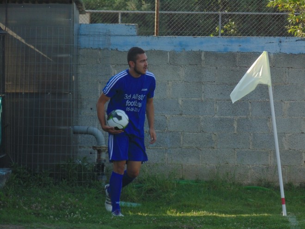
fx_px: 2467
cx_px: 152
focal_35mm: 280
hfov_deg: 7.1
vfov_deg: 5.3
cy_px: 114
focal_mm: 50.1
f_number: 5.8
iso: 80
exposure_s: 1/125
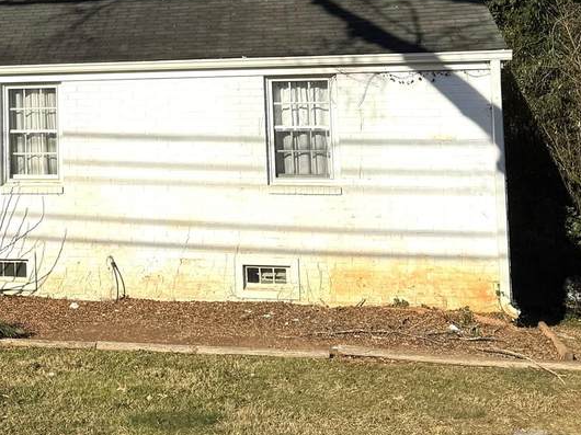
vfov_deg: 24.4
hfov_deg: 31.3
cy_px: 38
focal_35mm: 58
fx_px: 973
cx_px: 31
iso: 80
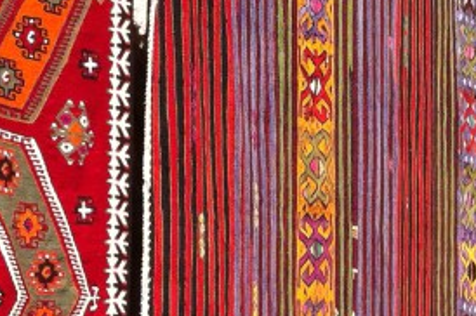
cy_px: 359
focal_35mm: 136
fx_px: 1796
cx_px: 50
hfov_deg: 14.9
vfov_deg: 9.9
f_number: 2.8
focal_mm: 3.85
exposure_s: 1/973
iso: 80
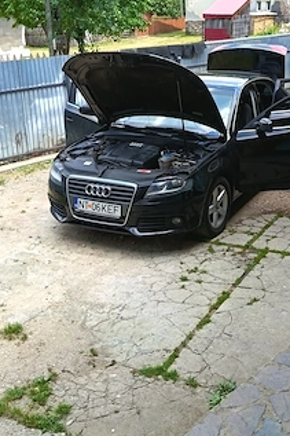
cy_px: 175
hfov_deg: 29.0
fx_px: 556
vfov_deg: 42.6
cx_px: 191
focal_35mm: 46
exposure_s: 1/207
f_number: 1.75
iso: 100
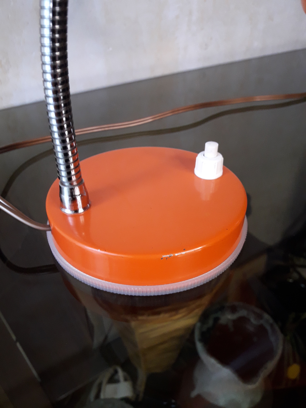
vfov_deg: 63.4
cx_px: 153
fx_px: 330
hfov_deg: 49.7
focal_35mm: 28
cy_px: 204
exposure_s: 1/17
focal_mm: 3.7
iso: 200
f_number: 1.9
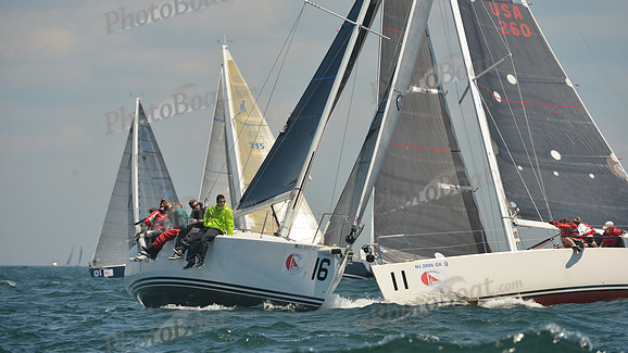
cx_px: 314
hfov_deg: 7.1
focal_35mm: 305
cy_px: 147
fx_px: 5078
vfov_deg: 4.0
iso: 250
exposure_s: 1/1000
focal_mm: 290
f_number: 7.1
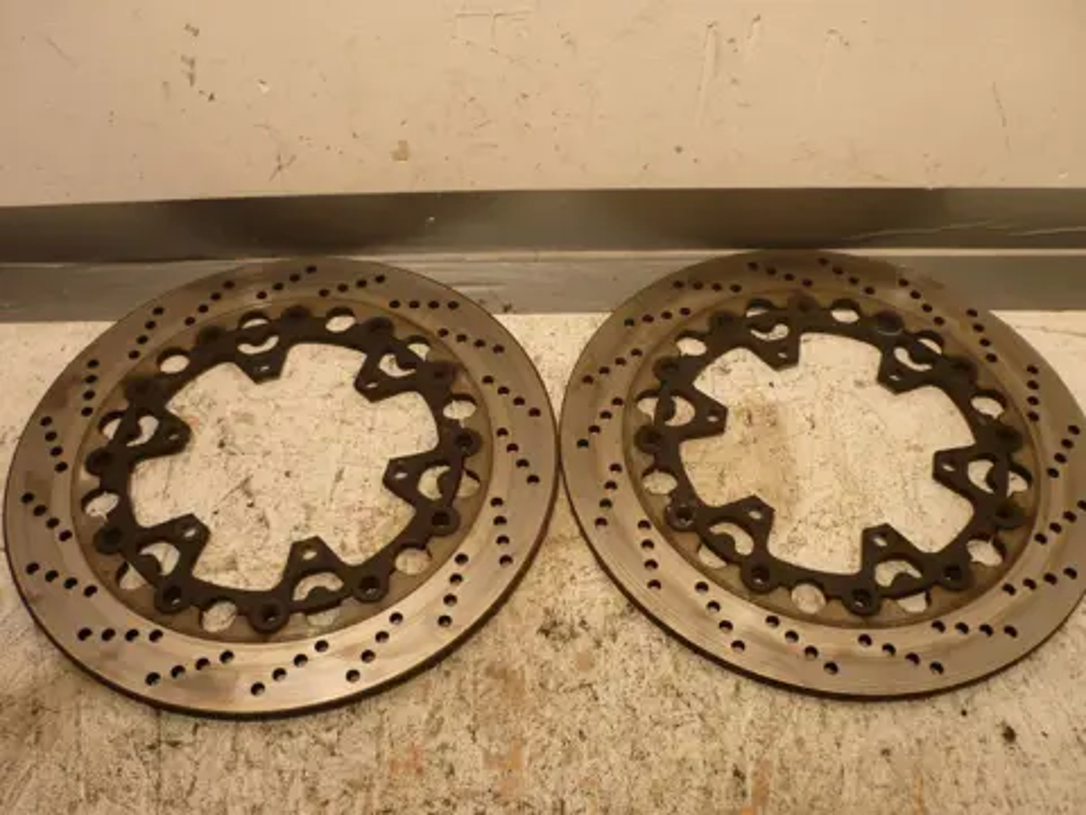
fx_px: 1035
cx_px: 543
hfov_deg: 55.4
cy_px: 408
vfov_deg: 42.9
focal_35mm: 33
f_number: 2.8
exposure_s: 1/40
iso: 80
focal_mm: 5.5
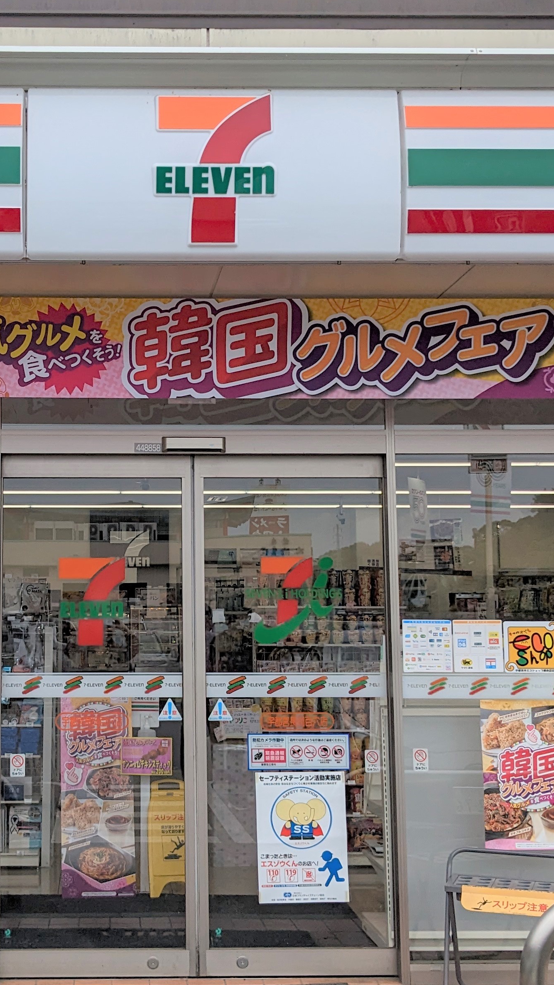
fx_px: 1306
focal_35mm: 50
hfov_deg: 23.6
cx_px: 118
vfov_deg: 41.3
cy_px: 445
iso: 63
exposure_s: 1/2128
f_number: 1.73
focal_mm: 4.38
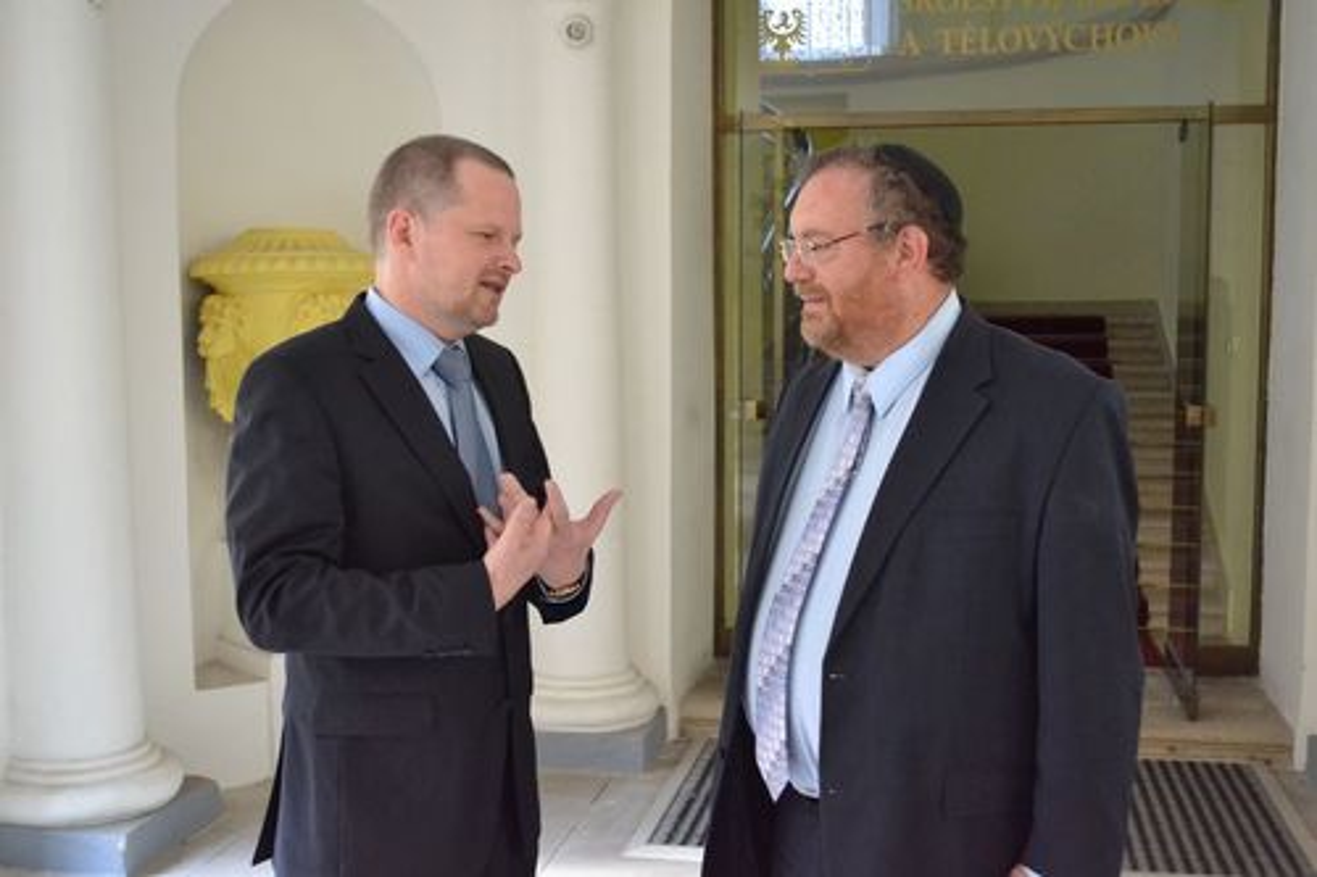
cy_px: 438
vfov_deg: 31.9
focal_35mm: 42
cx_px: 658
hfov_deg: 46.4
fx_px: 1536
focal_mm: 28
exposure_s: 1/320
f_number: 4.5
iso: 3200
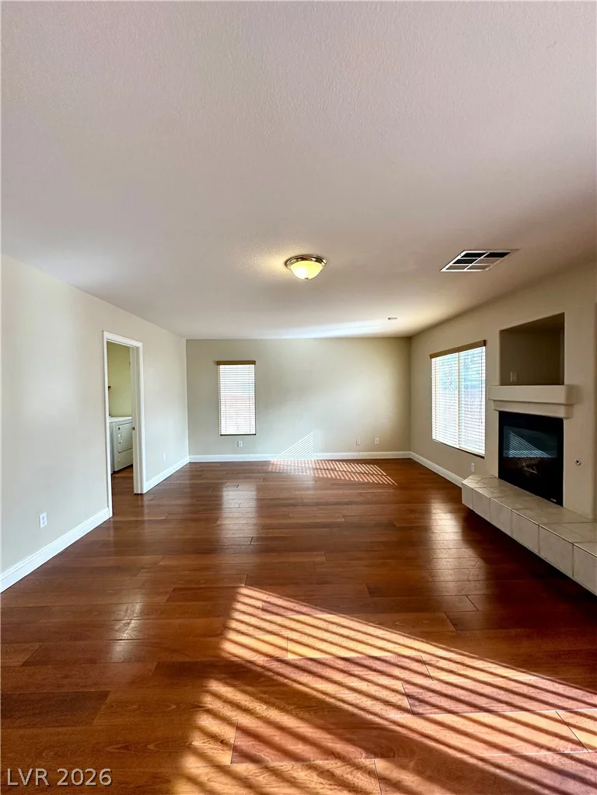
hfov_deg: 85.7
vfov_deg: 102.1
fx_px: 322
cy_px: 398
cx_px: 298
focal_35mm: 14
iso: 125
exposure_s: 1/120
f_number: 2.2
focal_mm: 2.22
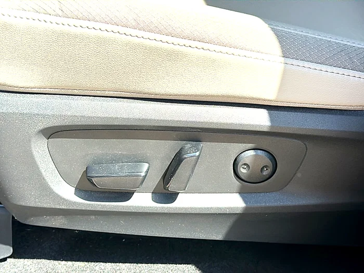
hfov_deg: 36.8
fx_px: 547
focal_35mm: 52
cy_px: 136
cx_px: 182
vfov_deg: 28.0
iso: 64
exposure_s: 1/904
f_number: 1.78
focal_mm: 6.86
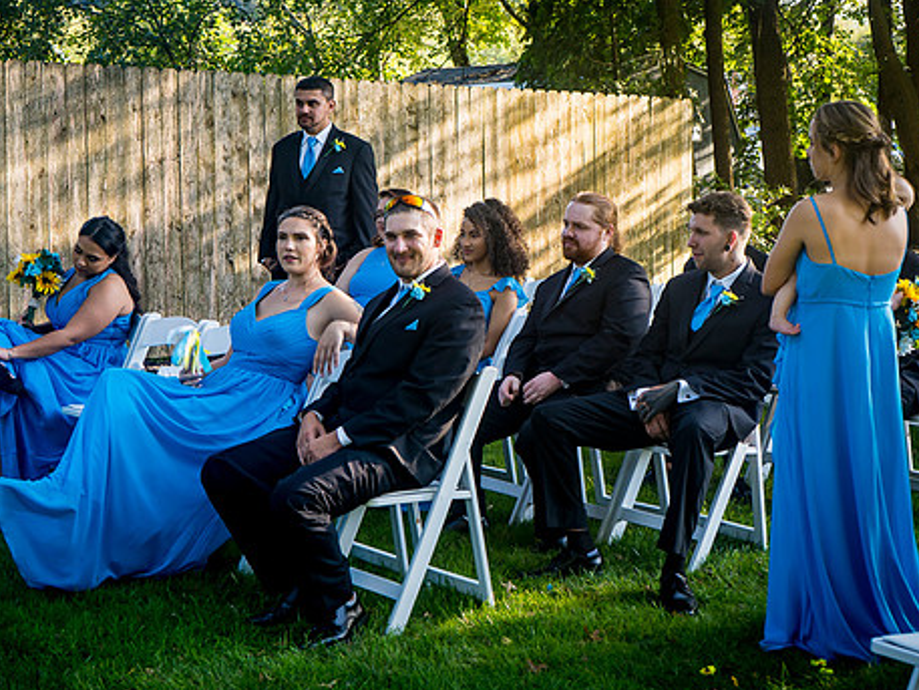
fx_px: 1673
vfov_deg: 23.2
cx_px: 505
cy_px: 251
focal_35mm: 63
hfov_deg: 30.7
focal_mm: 42
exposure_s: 1/80
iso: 250
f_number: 5.6
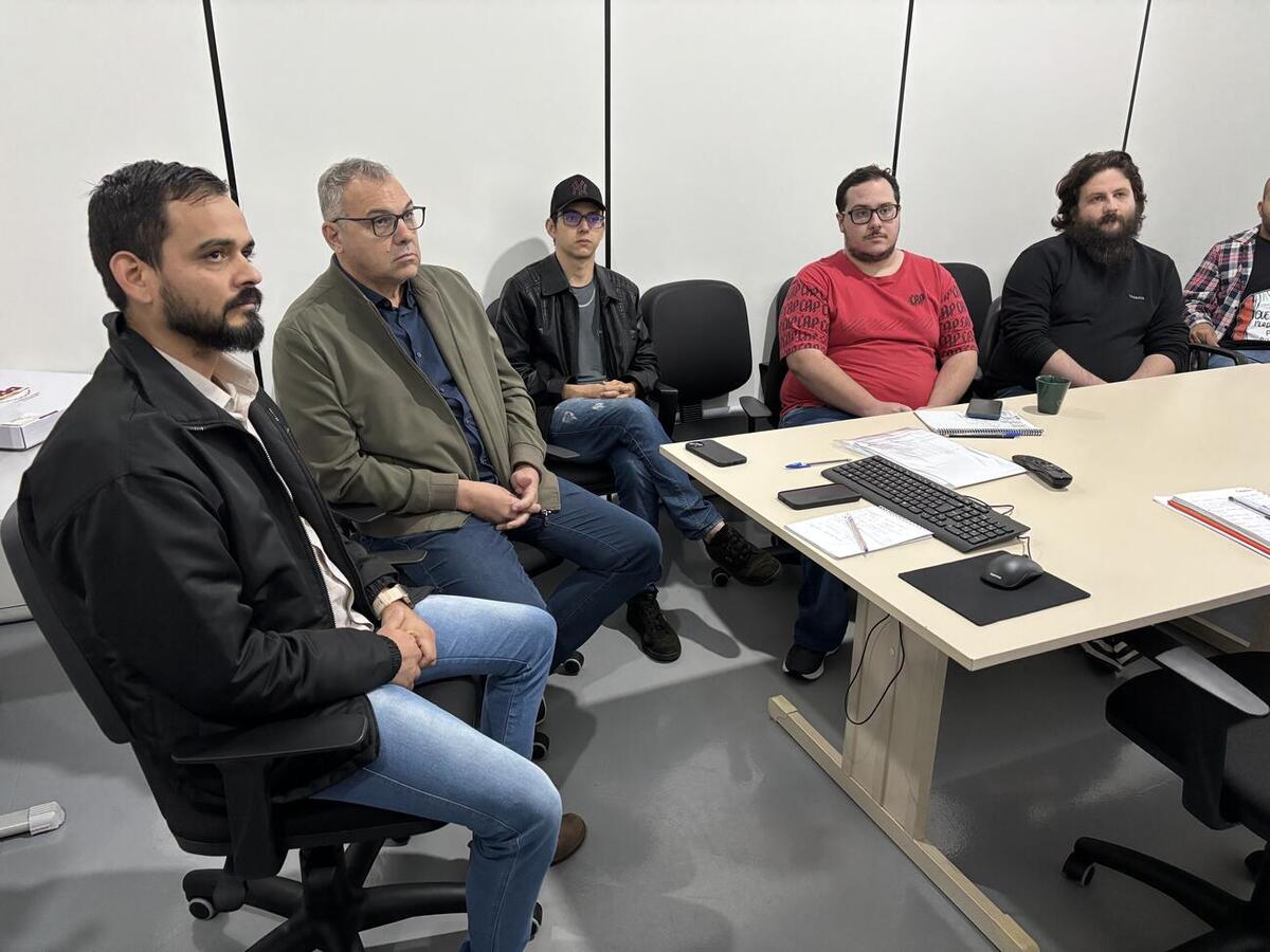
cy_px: 476
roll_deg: +0.2
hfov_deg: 67.3
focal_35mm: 26
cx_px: 635
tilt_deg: -19.5
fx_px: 954
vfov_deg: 53.1
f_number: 1.6
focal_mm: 5.96
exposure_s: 1/60
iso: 400
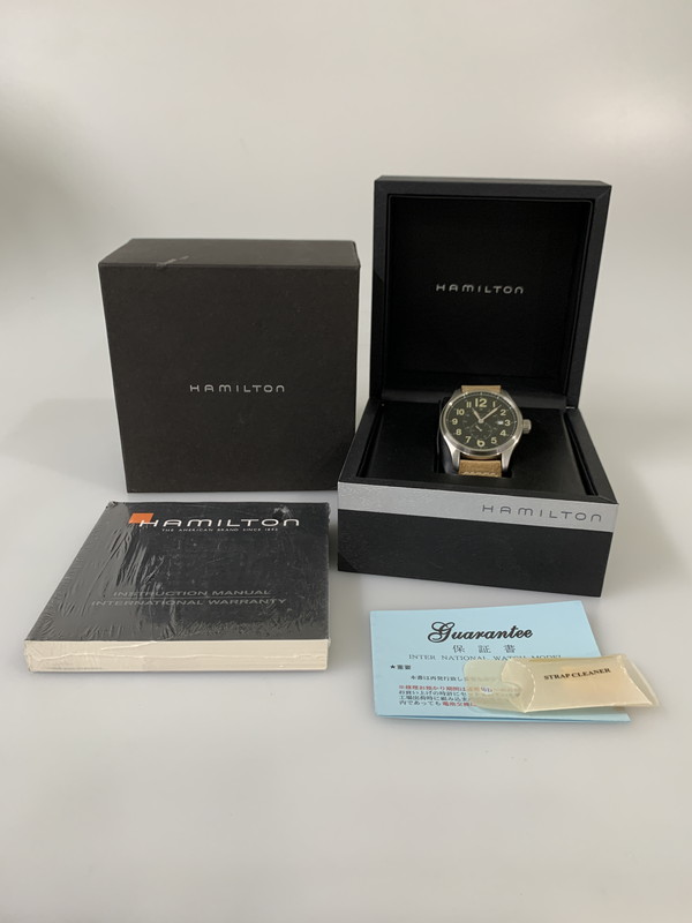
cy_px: 462
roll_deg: +0.4
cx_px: 346
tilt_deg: -24.6
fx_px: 693
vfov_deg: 67.3
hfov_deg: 53.1
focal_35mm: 26
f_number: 1.8
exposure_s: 1/60
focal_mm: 4.25
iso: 125
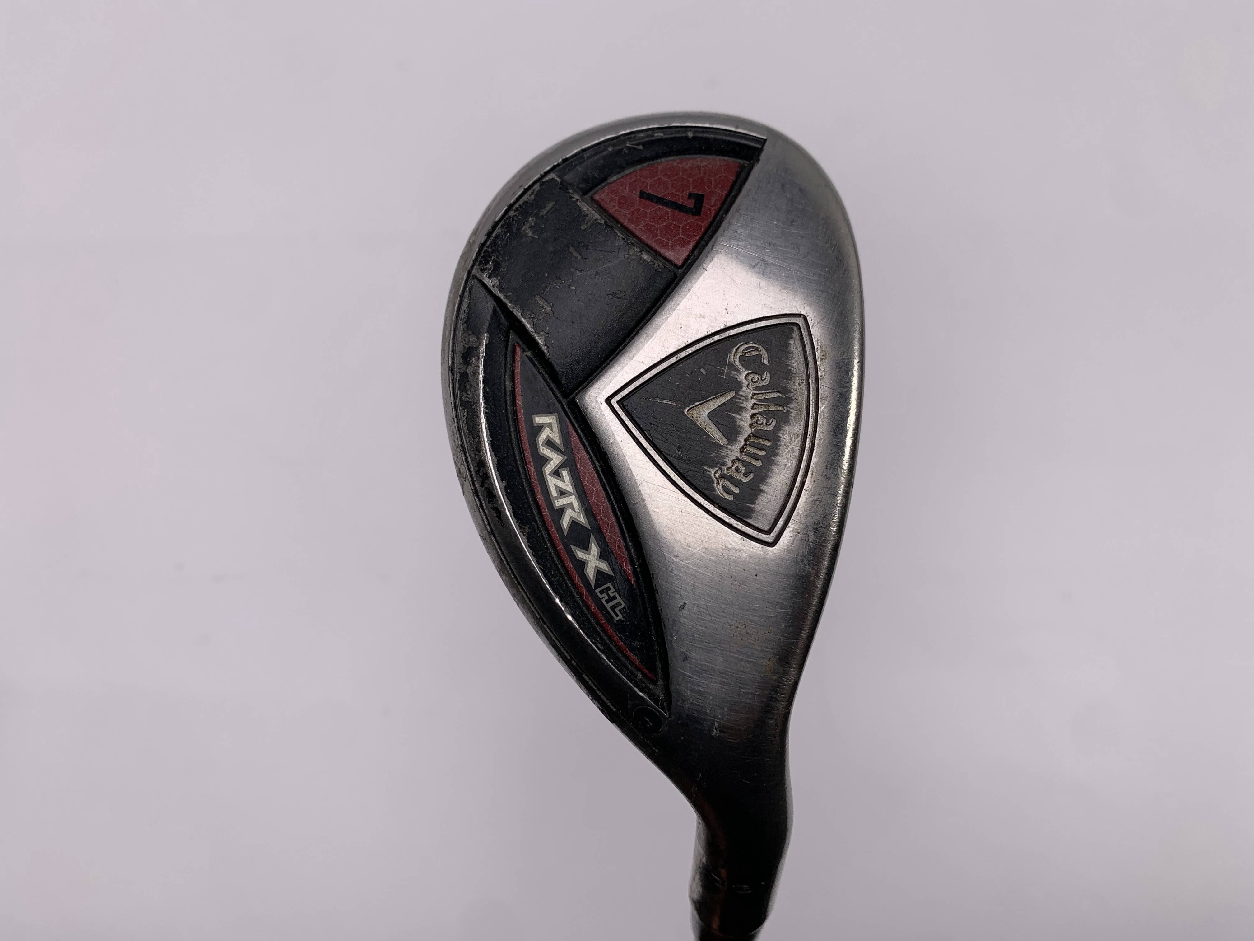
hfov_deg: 67.3
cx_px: 627
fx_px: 942
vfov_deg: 53.1
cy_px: 470
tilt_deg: -65.7
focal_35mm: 26
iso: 25
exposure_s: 1/420
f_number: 1.8
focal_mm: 4.25
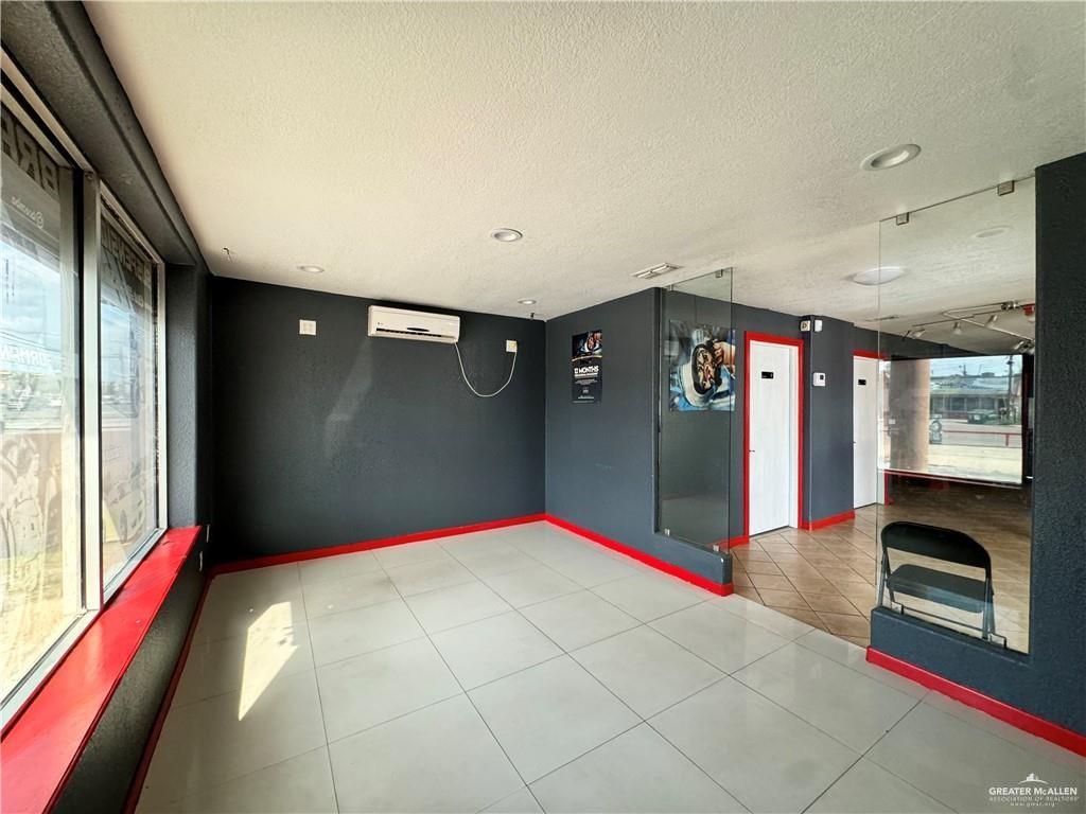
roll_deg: -0.4
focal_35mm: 14
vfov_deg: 85.7
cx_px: 543
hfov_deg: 102.1
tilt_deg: -0.8
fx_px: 439
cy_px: 407
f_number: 2.2
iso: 320
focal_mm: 2.22
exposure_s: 1/60
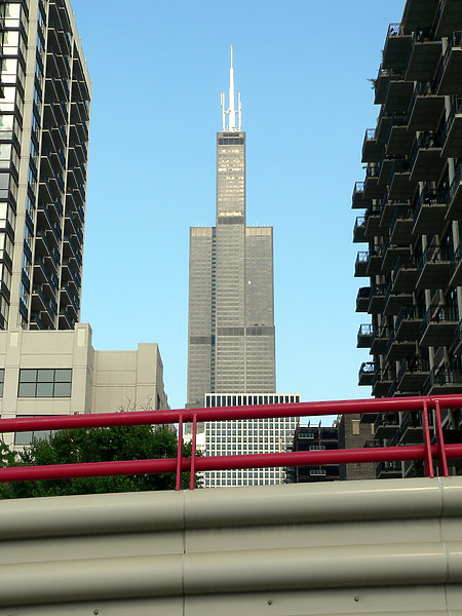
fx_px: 1032
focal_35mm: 58
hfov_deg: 25.2
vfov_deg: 33.2
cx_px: 231
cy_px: 308
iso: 80
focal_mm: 9.6
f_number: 4
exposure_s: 1/500
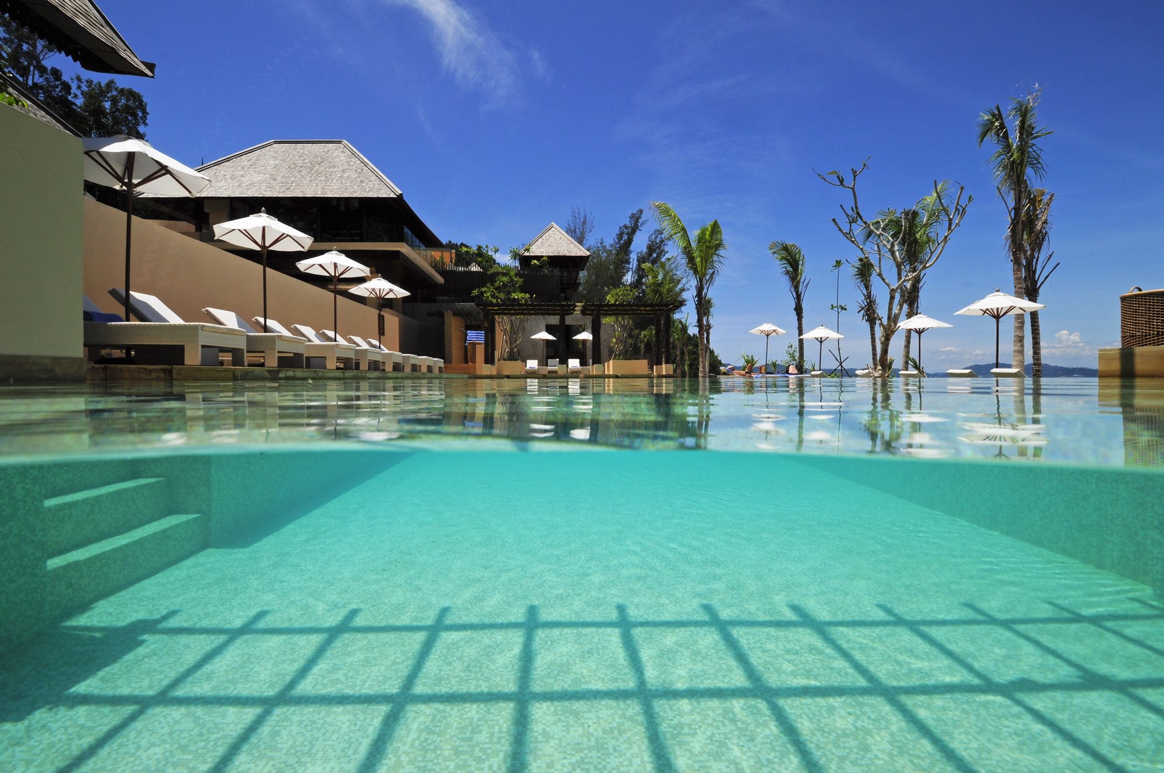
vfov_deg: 77.2
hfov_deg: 100.5
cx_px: 582
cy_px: 386
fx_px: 484
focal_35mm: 15
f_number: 11
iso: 200
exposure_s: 1/500
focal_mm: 10
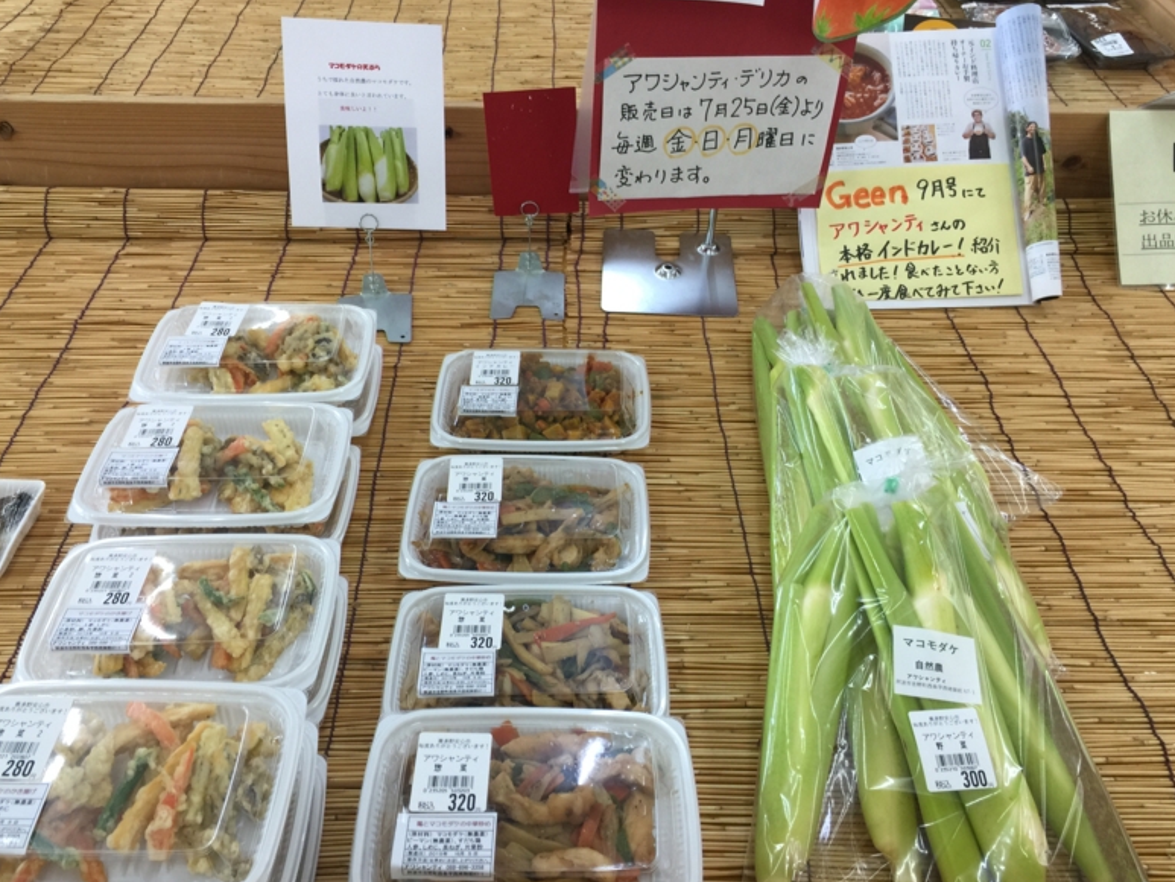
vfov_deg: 46.8
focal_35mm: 30
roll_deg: -1.6
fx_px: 1018
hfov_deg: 60.0
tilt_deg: -41.8
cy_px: 432
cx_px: 591
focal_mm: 4.15
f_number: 2.2
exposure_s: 1/40
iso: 32
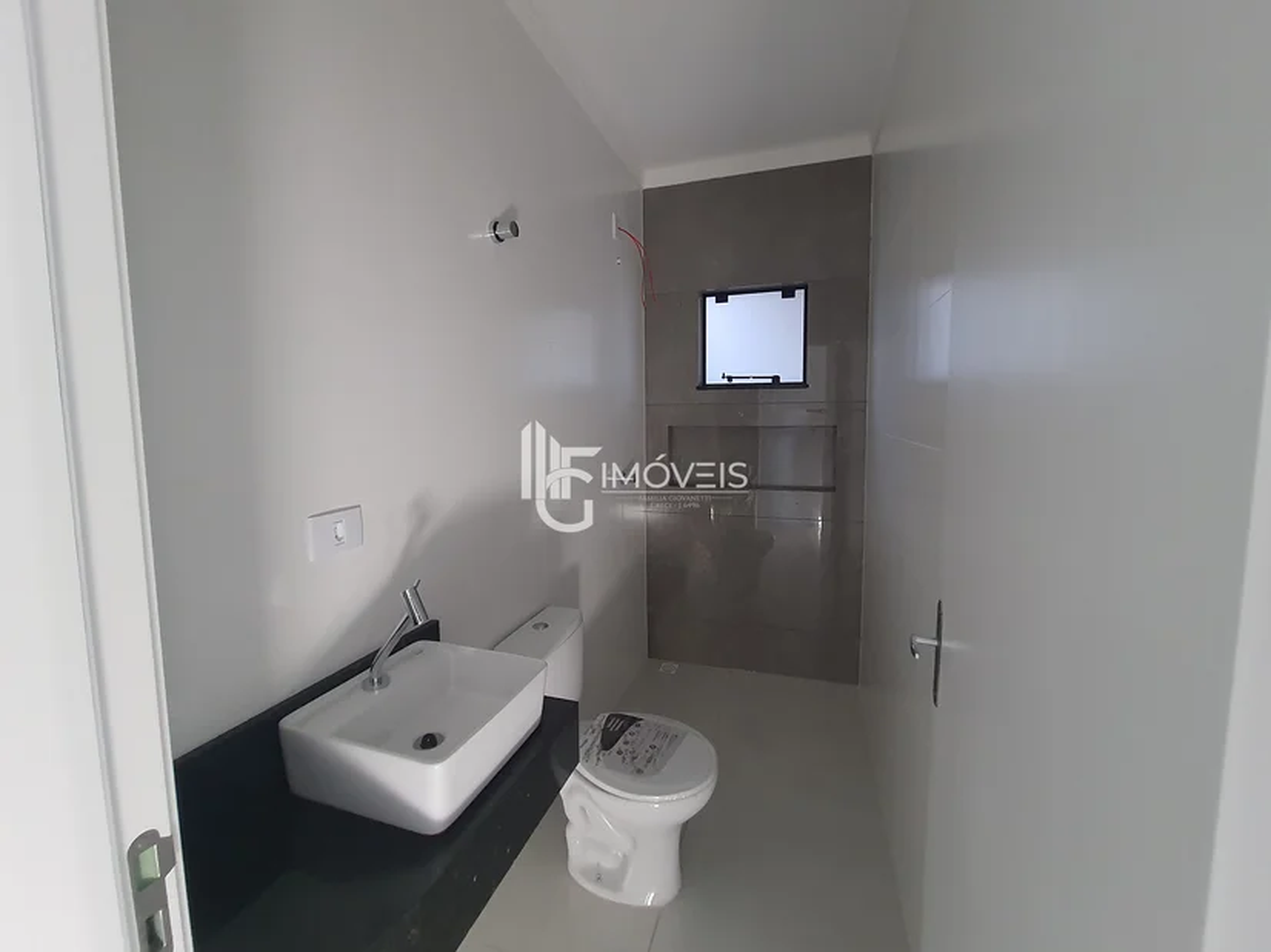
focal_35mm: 13
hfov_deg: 106.2
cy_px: 476
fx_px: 477
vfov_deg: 89.9
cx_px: 636
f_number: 2.2
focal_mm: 1.74
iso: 250
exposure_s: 1/60
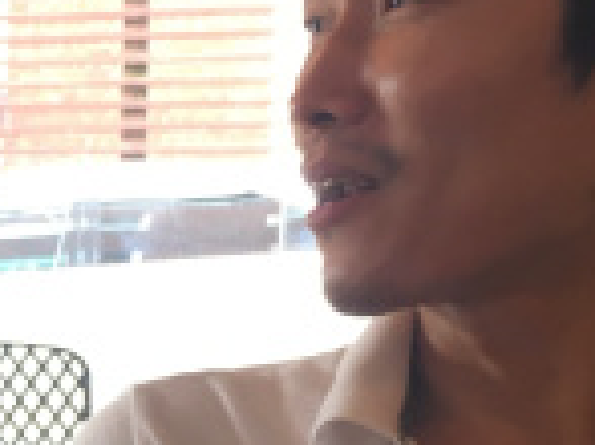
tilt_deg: -8.5
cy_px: 540
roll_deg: +0.0
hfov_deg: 14.8
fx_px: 2198
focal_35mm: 128
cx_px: -166
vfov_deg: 11.3
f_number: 2.2
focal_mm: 4.15
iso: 50
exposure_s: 1/30
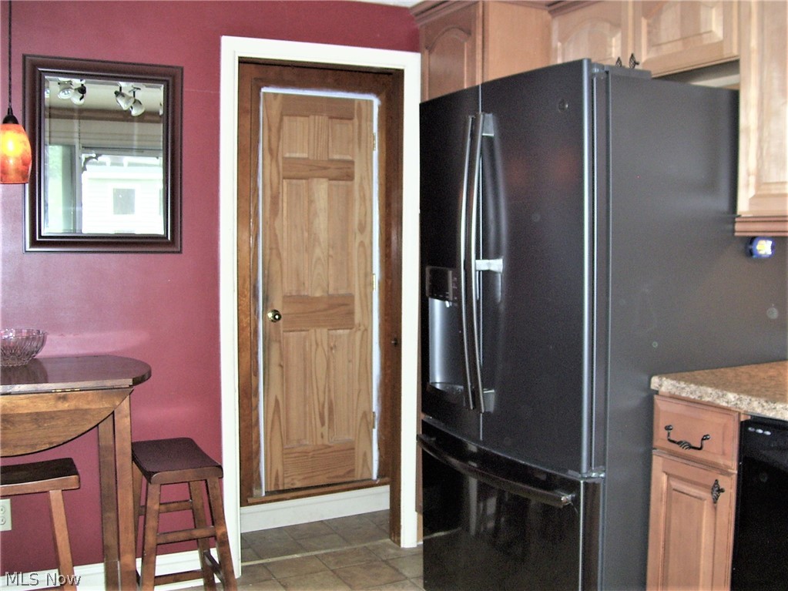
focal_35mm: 36
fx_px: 819
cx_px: 394
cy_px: 296
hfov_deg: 51.4
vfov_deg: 39.6
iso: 160
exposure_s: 1/60
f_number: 2.7
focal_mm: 6
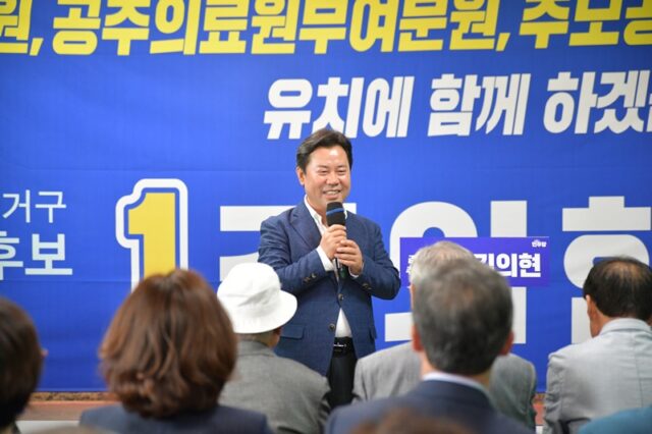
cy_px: 217
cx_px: 326
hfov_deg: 28.9
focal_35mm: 70
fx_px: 1267
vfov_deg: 19.4
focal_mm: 70
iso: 3200
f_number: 2.8
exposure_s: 1/400
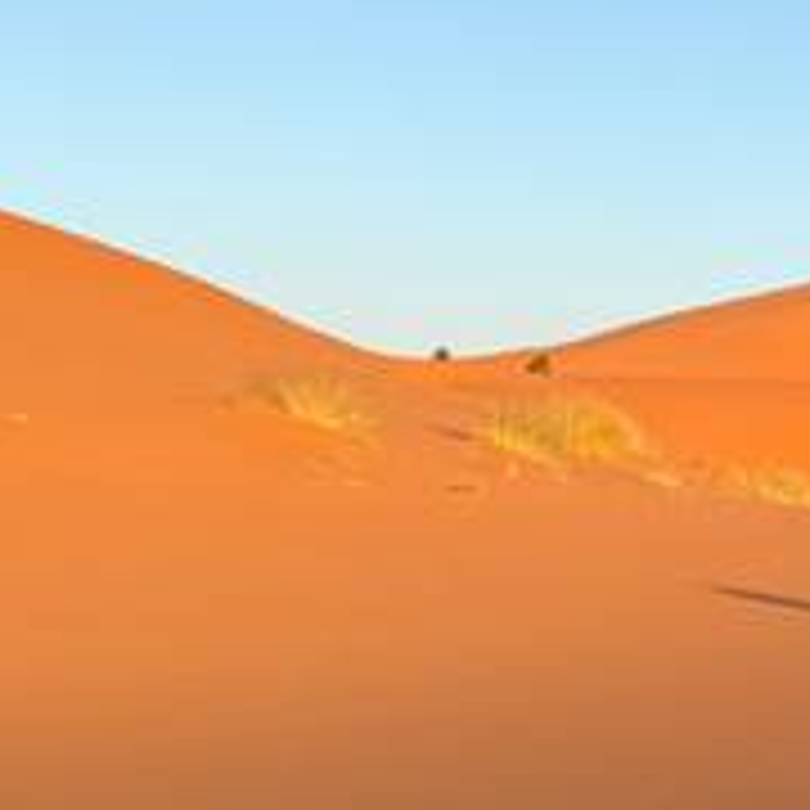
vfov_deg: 20.4
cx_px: 1251
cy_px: 441
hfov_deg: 18.0
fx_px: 2250
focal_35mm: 85
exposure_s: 1/1949
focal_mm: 6.76
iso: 80
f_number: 1.78
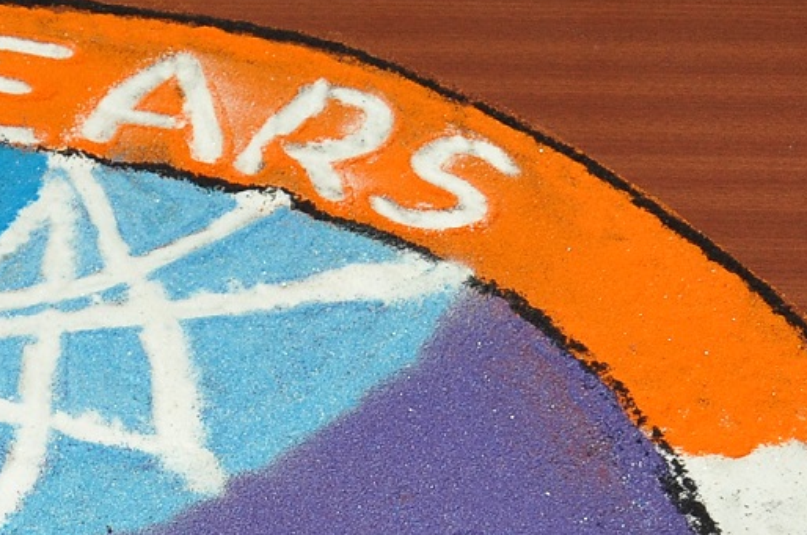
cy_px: 861
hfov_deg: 14.7
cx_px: -171
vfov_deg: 9.8
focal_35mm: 135
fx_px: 3021
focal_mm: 22
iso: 400
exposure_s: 1/125
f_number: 5.6
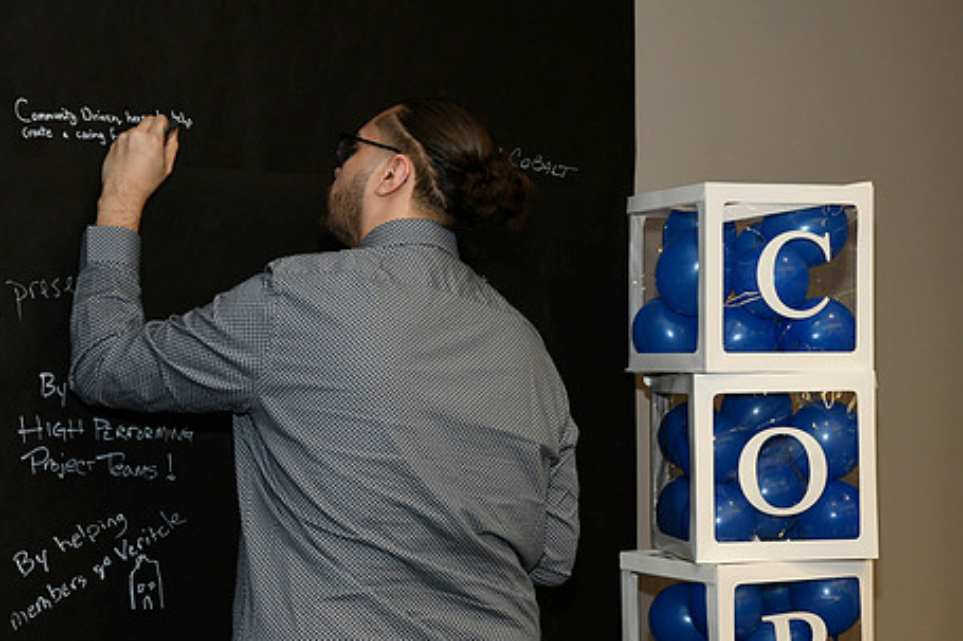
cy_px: 388
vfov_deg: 18.4
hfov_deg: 27.4
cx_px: 470
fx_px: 1979
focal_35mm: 74
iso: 1600
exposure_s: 1/60
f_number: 8
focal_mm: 58
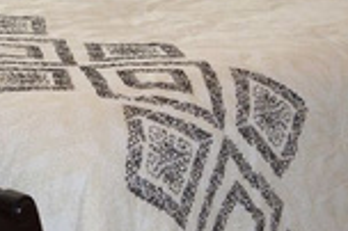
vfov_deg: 11.8
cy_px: -23
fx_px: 1101
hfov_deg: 17.2
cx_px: -55
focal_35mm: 114
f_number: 3.5
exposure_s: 1/125
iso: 320
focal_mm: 18
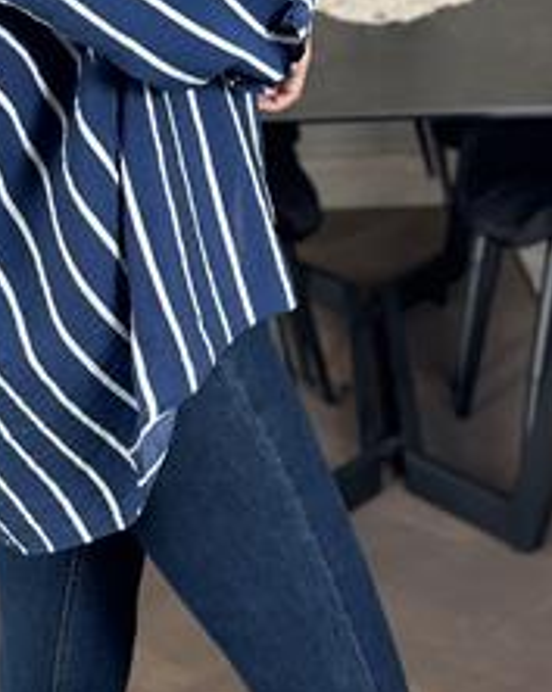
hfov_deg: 14.1
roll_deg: +4.7
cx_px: 0
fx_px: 2190
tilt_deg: -15.0
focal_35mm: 107
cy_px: -47
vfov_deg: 17.4
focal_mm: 6.86
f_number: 1.78
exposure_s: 1/60
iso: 125
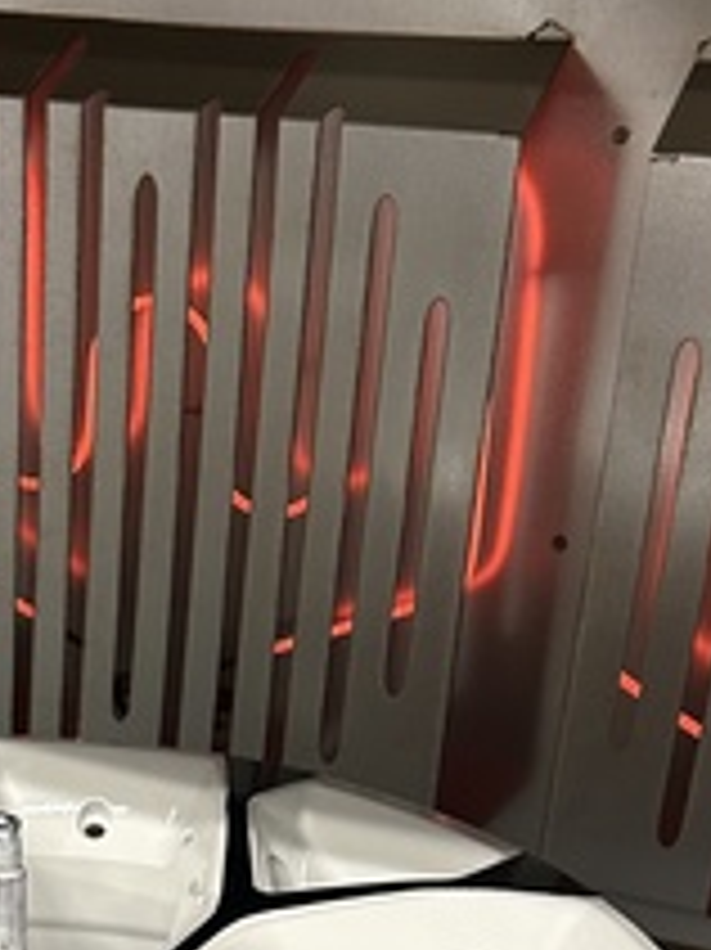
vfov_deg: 24.7
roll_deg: -1.9
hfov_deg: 19.5
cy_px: 1013
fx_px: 2029
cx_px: 50
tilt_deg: -29.3
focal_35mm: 74
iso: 160
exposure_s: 1/60
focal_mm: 5.7
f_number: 1.5
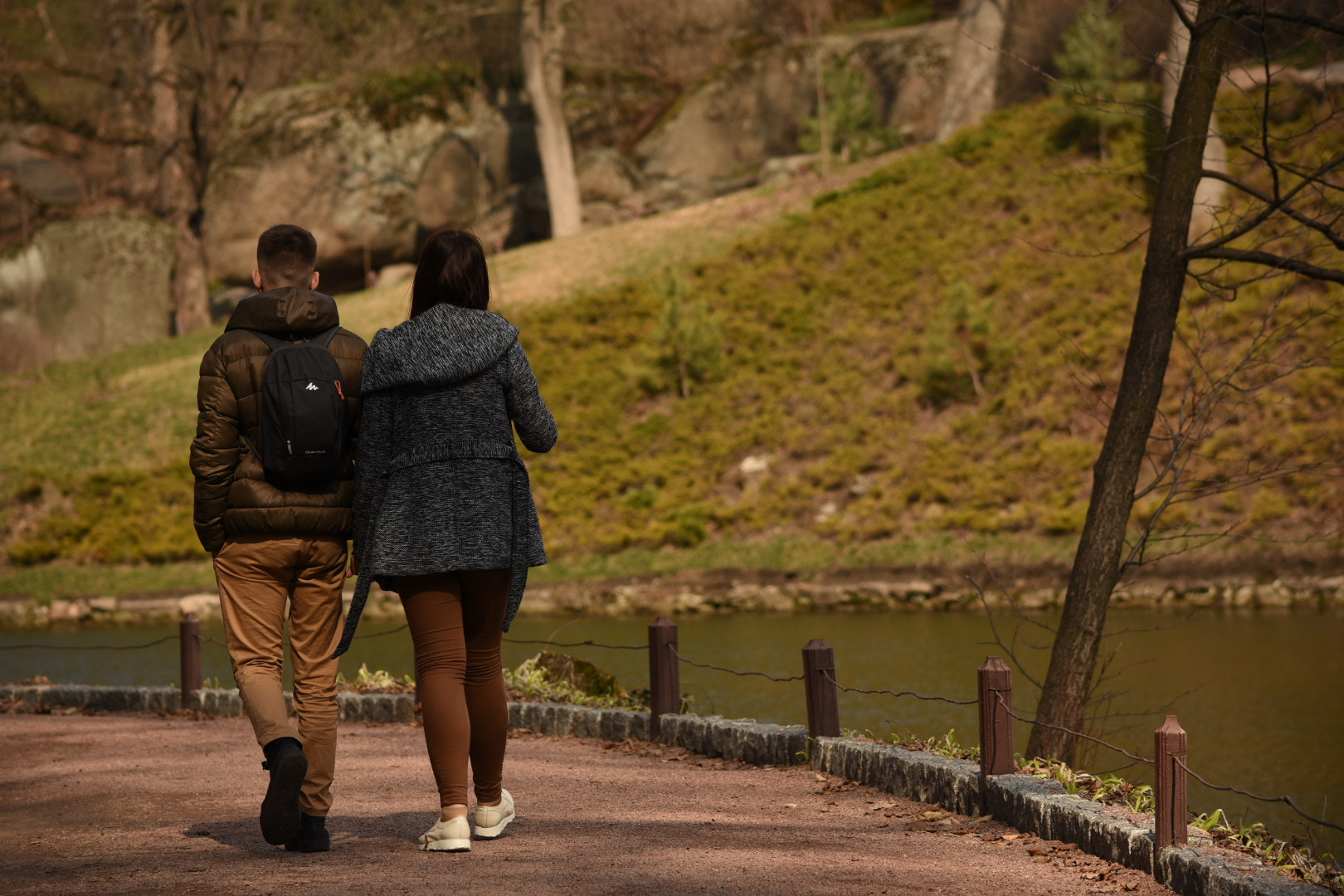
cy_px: 448
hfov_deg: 10.5
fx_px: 7279
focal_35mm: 195
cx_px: 672
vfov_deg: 7.0
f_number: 5.6
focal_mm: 130
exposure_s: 1/800
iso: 100
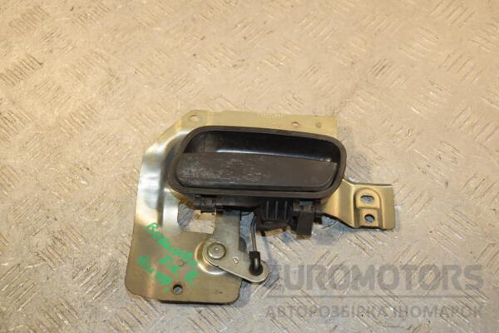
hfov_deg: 41.1
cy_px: 166
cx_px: 250
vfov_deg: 28.1
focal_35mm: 48
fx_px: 665
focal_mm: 32
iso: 800
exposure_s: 1/200
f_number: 5.6
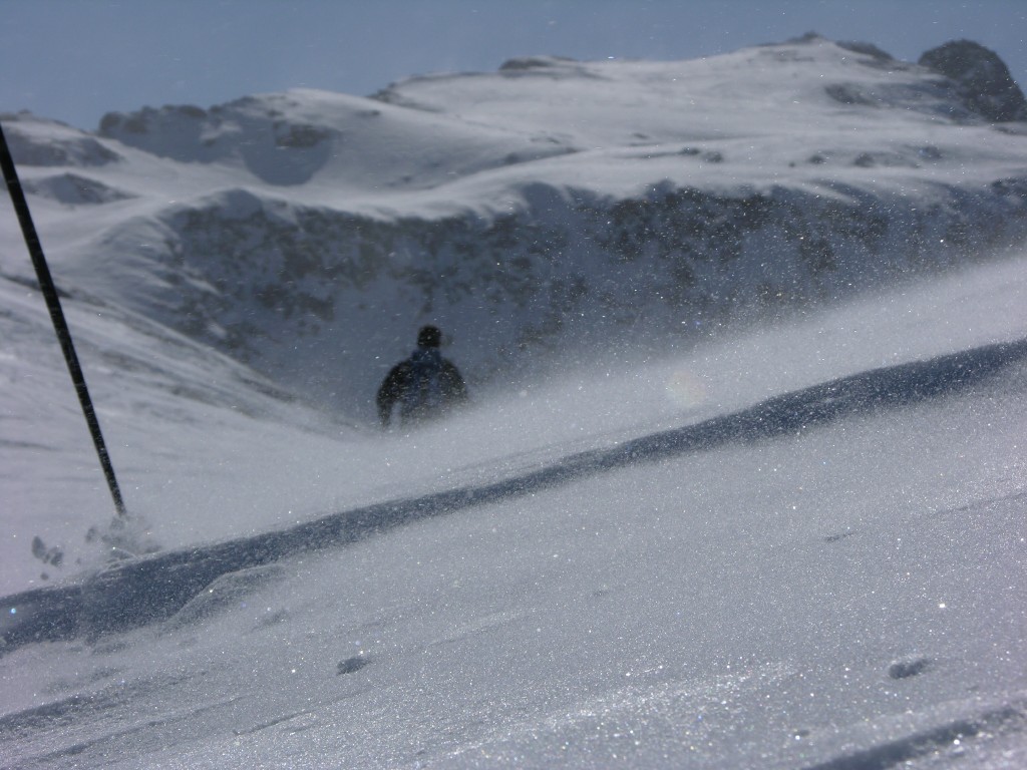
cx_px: 514
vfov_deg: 11.4
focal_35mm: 130
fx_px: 3857
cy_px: 385
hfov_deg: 15.2
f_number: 7.6
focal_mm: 31.9
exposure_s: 1/952
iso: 50
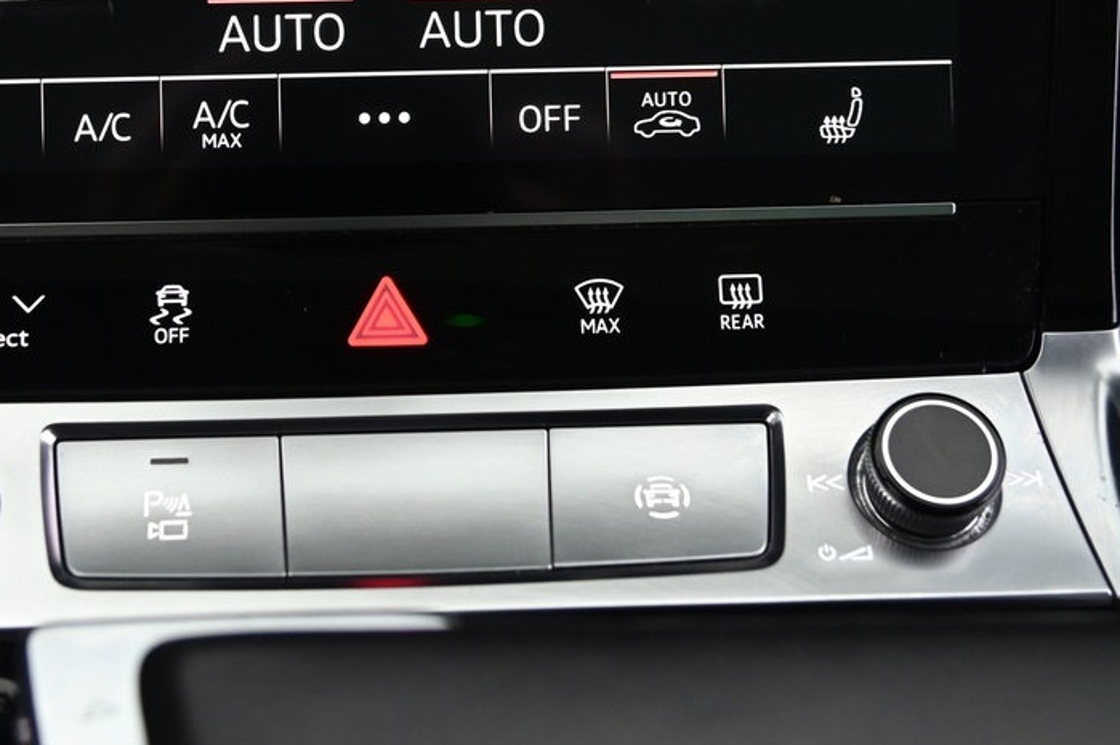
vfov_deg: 17.1
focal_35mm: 79
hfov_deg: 25.6
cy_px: 171
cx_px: 444
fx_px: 2456
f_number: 4
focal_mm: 34
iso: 2000
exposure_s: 1/15
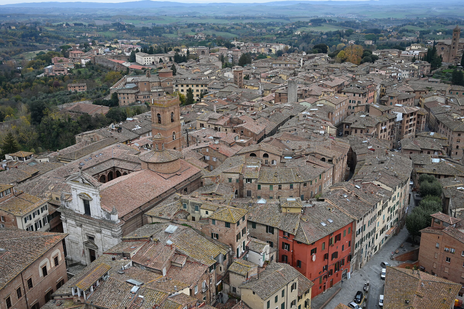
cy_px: 154
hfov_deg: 55.1
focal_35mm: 34
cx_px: 232
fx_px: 444
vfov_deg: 38.3
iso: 200
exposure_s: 1/160
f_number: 5
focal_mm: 34.5
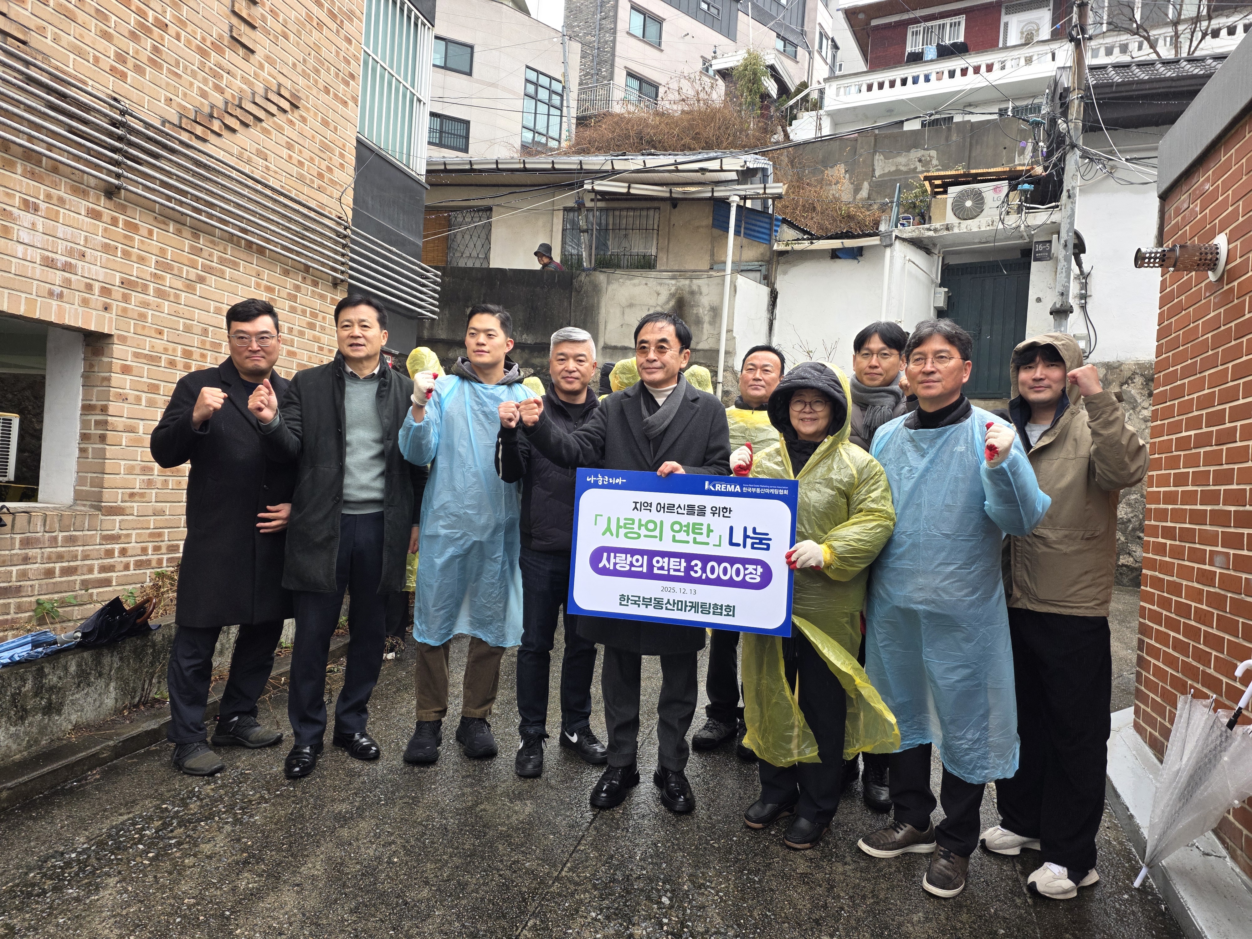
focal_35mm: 23
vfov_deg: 58.9
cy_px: 470
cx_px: 626
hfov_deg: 73.9
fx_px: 832
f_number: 1.7
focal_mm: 6.25
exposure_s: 1/180
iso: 100
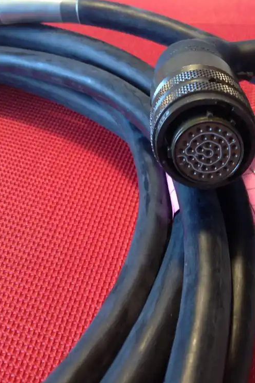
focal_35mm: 49
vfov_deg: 40.3
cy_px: 192
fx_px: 521
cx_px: 228
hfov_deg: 26.6
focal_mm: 4.28
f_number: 2.4
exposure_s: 1/15
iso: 100
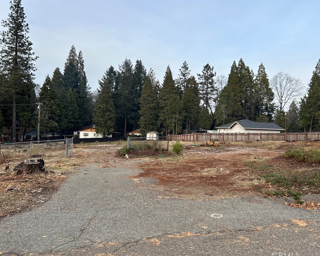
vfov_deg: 51.5
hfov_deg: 62.2
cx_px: 160
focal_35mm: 28
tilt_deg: +0.1
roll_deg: -2.3
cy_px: 128
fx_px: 265
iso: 50
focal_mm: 5.7
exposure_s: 1/632
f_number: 1.5
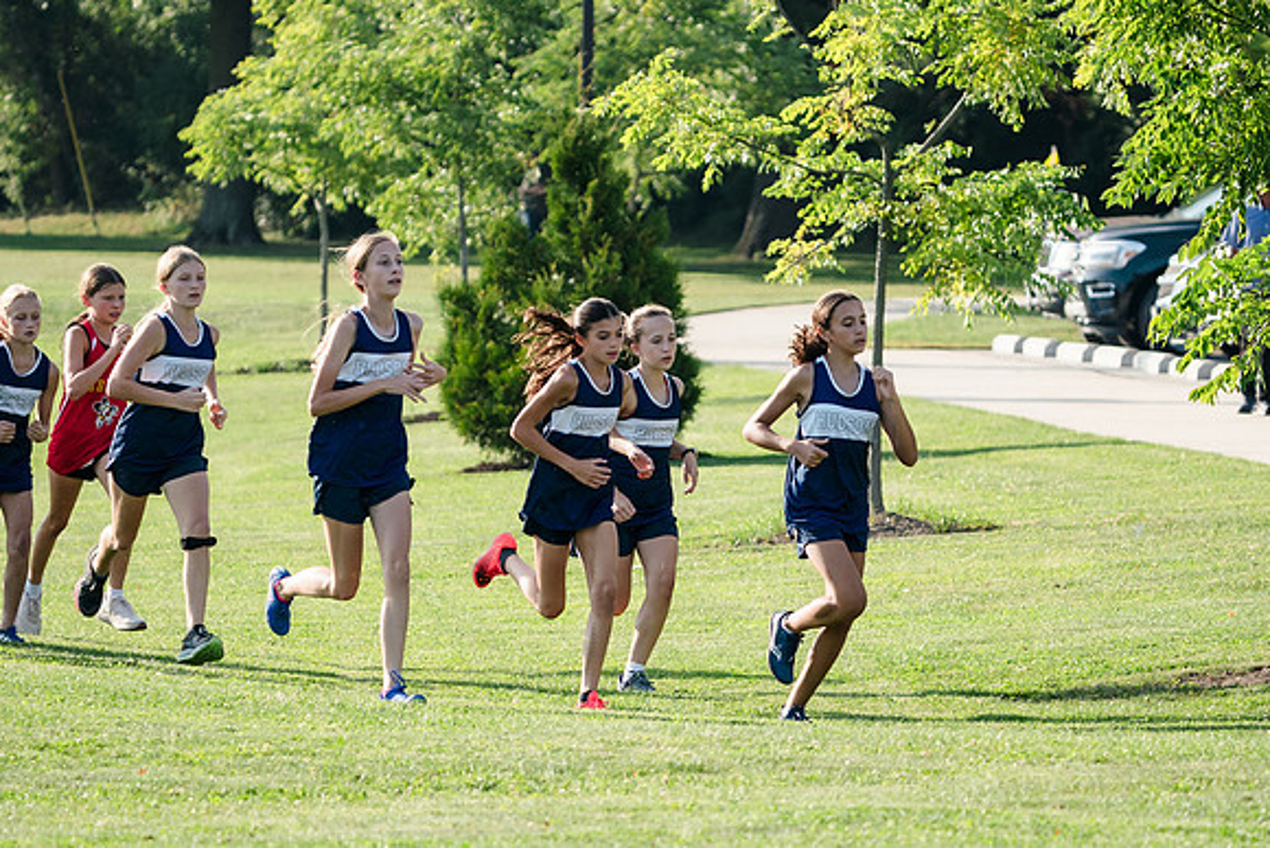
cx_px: 635
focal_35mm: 300
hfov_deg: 6.9
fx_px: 10585
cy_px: 424
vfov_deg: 4.6
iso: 800
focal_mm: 200
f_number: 5.6
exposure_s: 1/1600
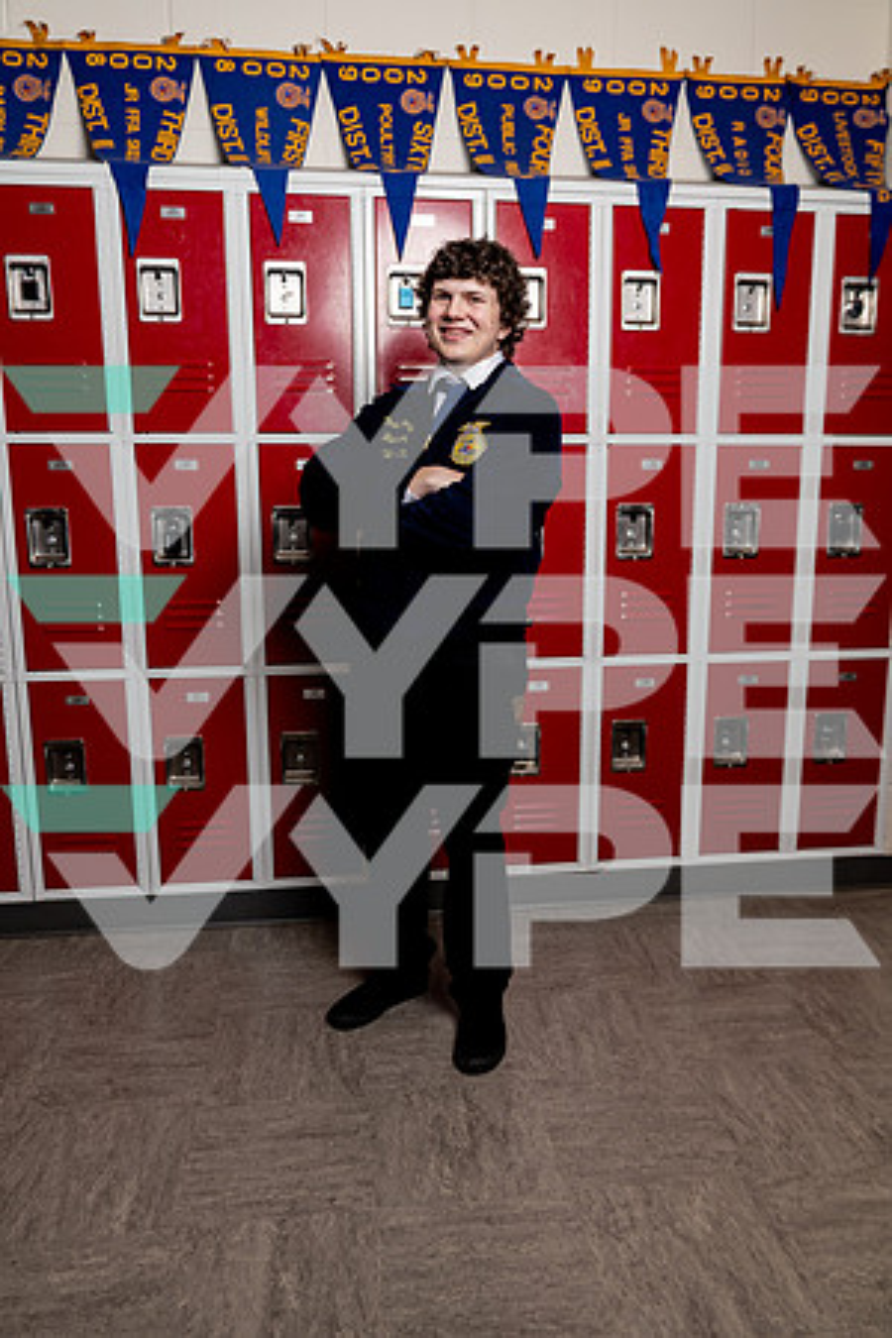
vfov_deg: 69.4
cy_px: 669
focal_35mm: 26
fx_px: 966
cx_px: 446
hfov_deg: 49.6
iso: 160
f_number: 4
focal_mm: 26
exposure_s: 1/250
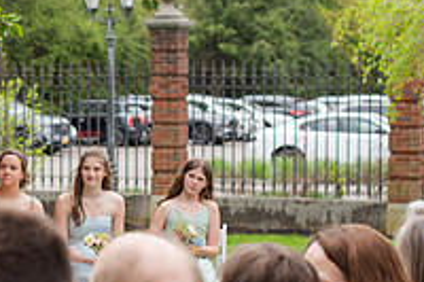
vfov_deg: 9.4
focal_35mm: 145
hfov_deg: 13.5
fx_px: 1706
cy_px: 181
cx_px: -180
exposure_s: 1/640
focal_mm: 50
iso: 180
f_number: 3.5
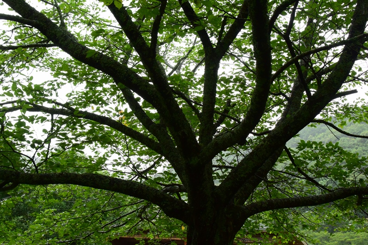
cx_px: 184
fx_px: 491
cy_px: 122
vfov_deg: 28.1
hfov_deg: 41.1
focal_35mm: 48
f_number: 6.3
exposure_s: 1/250
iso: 400
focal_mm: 18
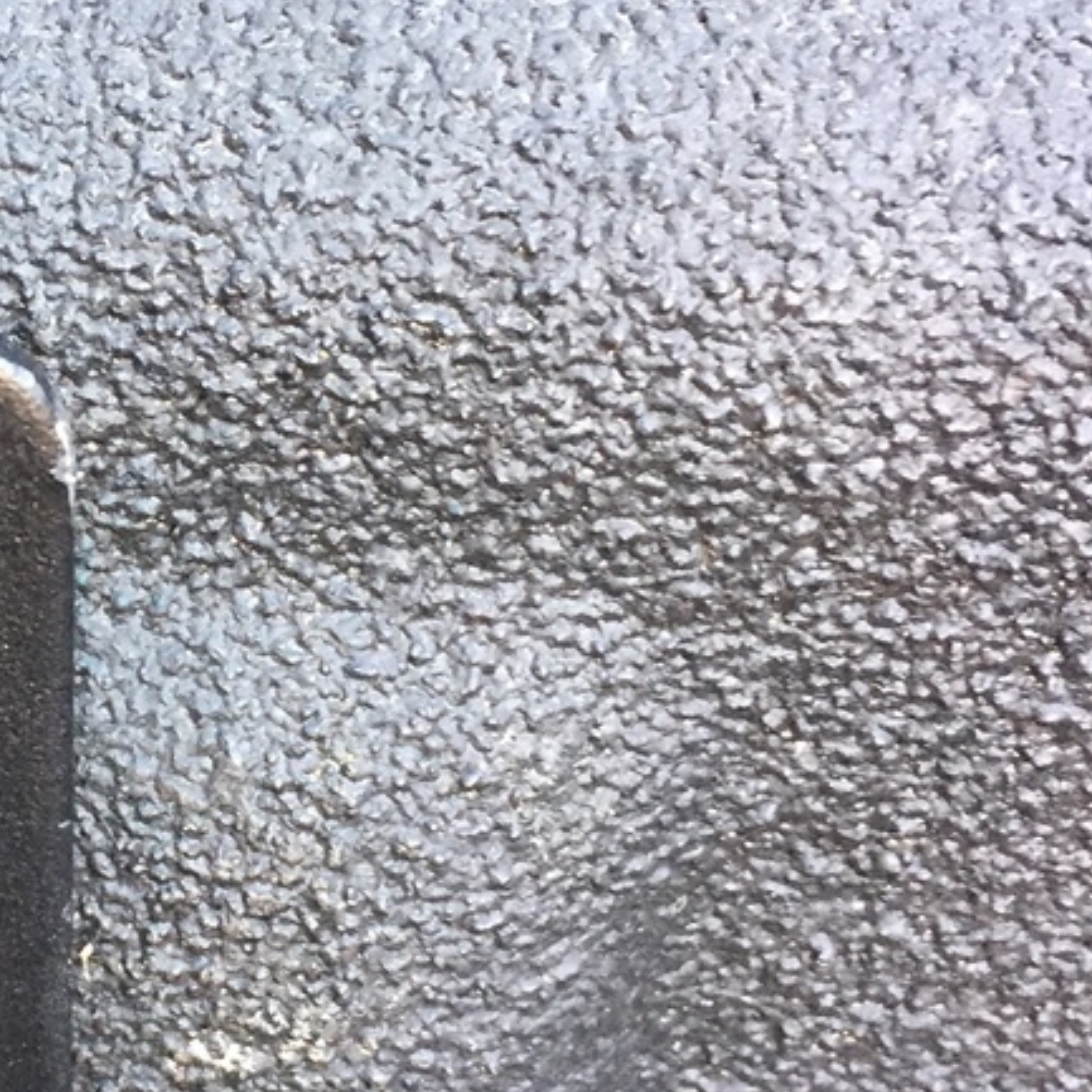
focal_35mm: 71
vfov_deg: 24.3
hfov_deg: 23.4
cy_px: 525
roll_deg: +2.3
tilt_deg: -34.8
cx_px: 28
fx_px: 2534
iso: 160
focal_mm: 4.15
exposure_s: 1/30
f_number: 2.2
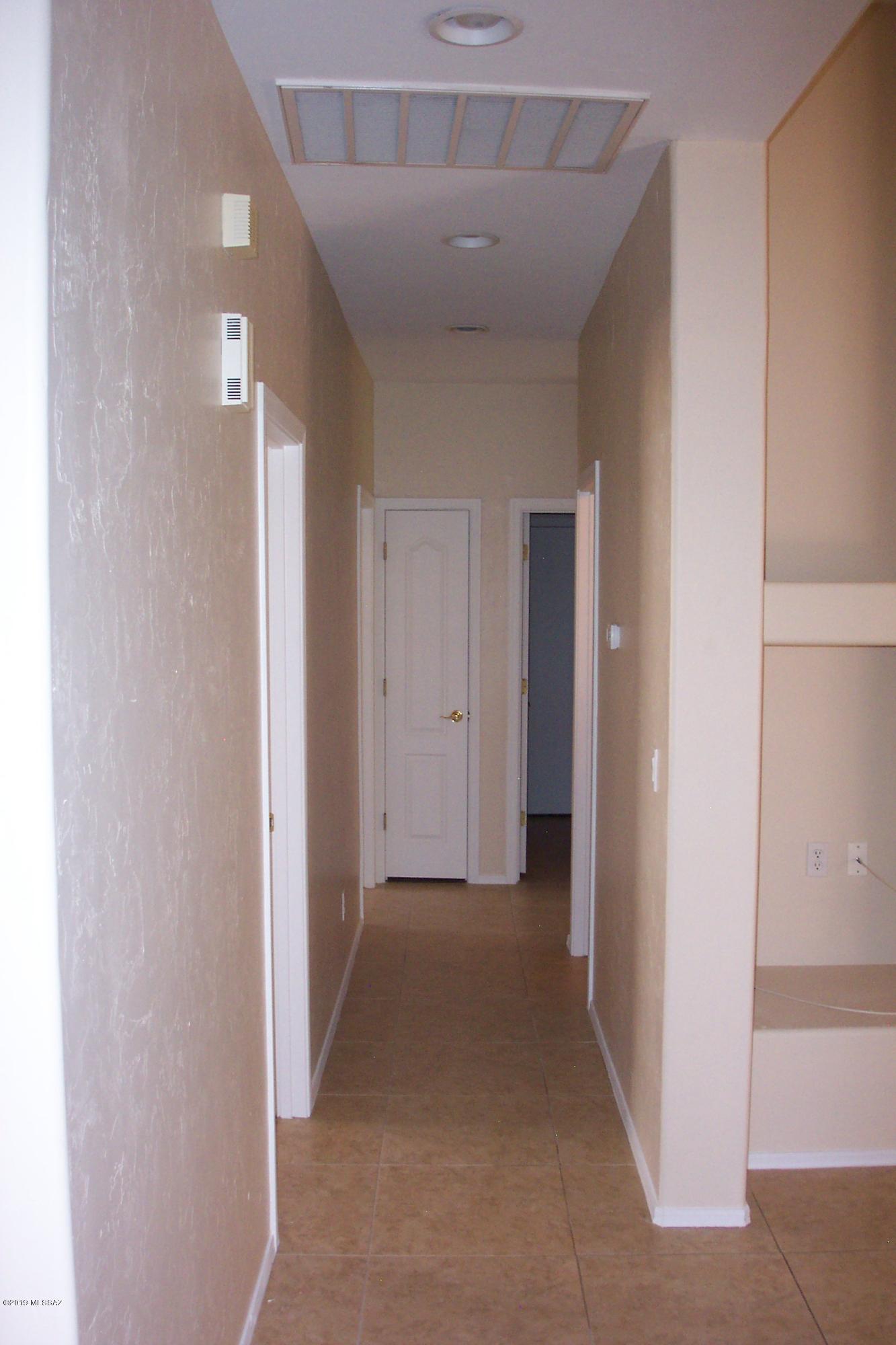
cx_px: 448
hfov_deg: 37.8
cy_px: 672
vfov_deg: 54.4
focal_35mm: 35
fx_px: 1307
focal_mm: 7.5
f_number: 2.8
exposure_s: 1/30
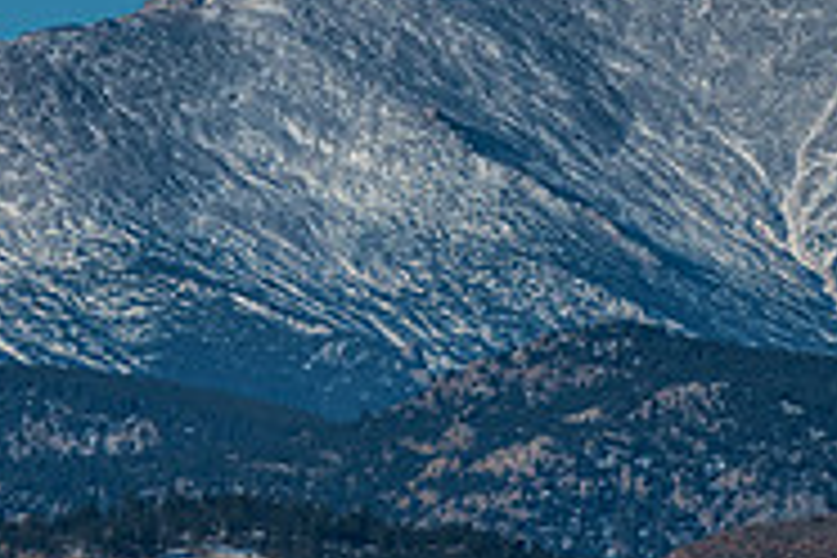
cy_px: 88
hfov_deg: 1.9
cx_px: 477
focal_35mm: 1091
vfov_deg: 1.3
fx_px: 25364
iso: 250
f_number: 9
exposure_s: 1/2000
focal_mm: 350
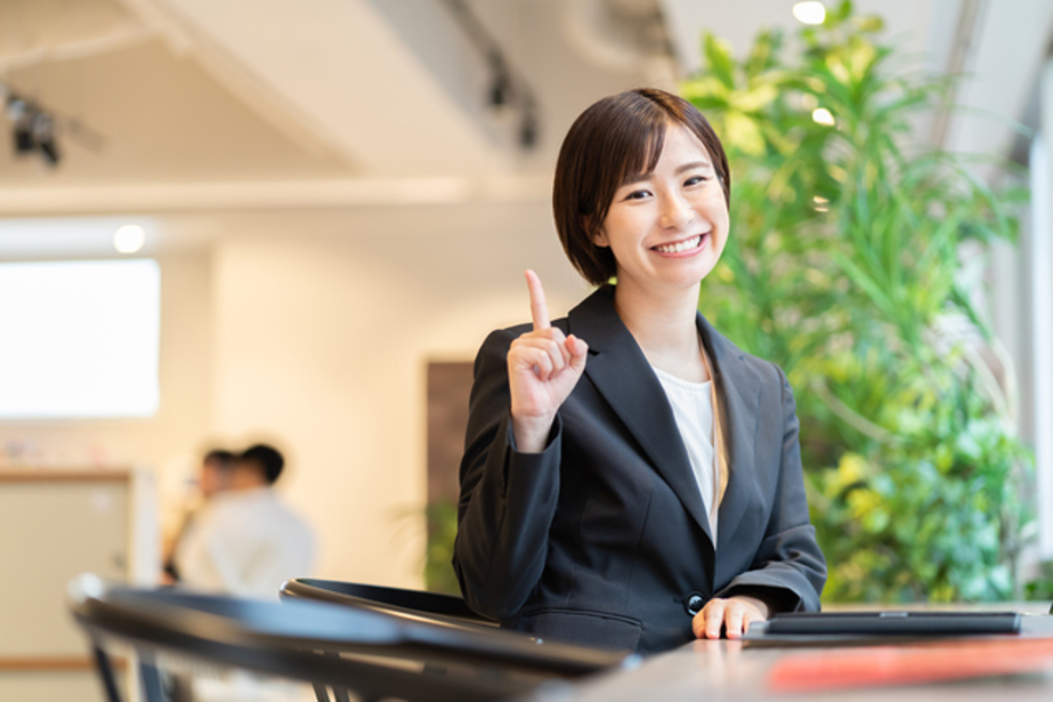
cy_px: 351
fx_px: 2486
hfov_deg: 23.9
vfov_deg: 16.1
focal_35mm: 85
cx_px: 526
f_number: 2
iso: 640
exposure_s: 1/500
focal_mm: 85
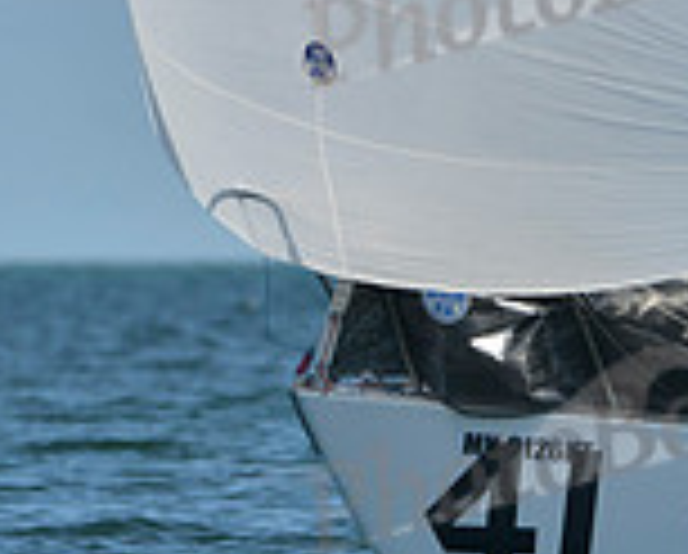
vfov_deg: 1.1
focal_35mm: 1421
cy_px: 142
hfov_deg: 1.4
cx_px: 1174
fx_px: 28990
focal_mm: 400
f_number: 6.3
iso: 200
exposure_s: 1/1000
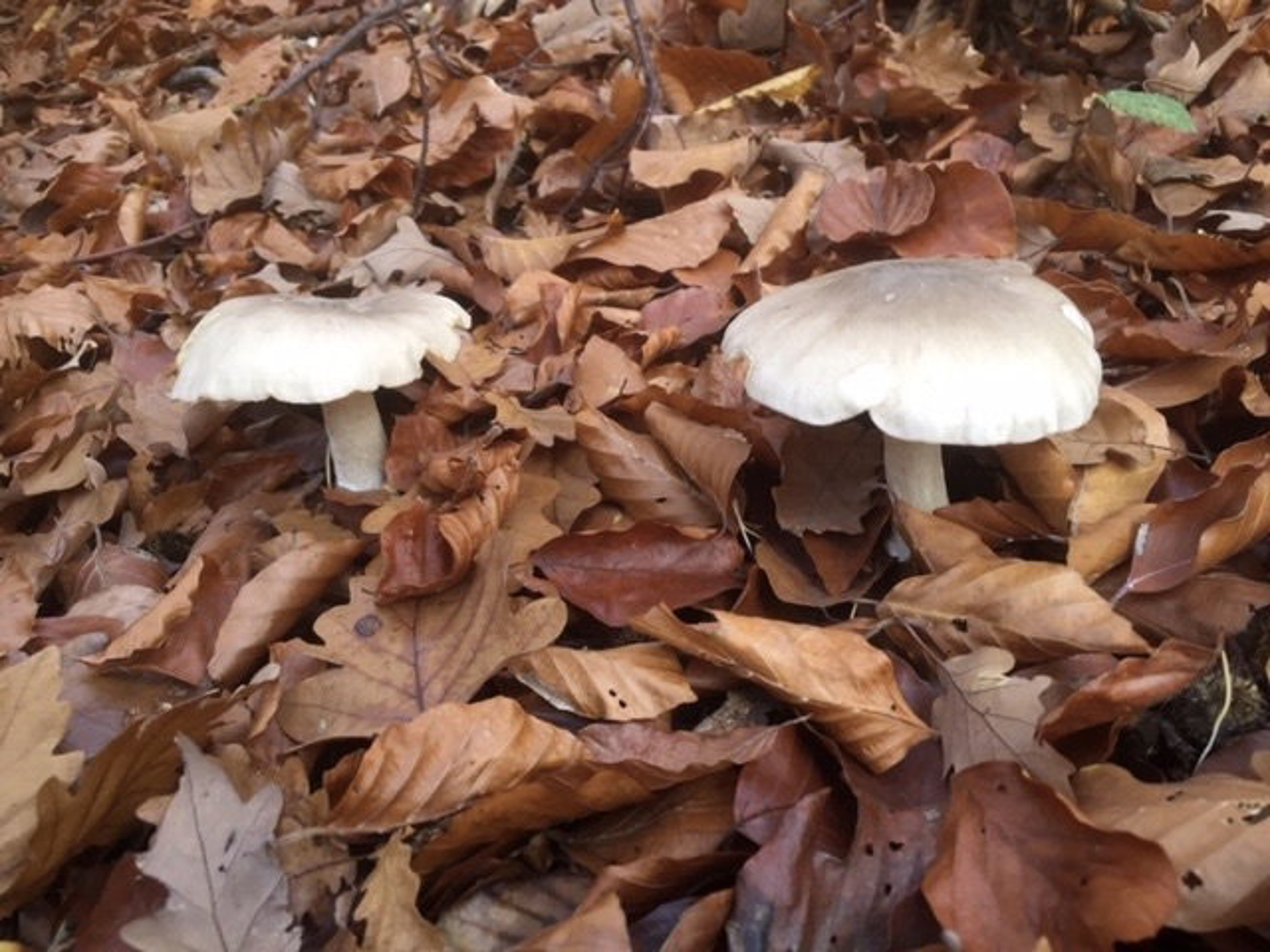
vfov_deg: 48.2
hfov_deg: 61.7
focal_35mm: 29
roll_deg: +1.2
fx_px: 1064
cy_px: 476
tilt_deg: -22.6
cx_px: 635
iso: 80
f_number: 2.2
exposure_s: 1/33
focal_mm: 4.15
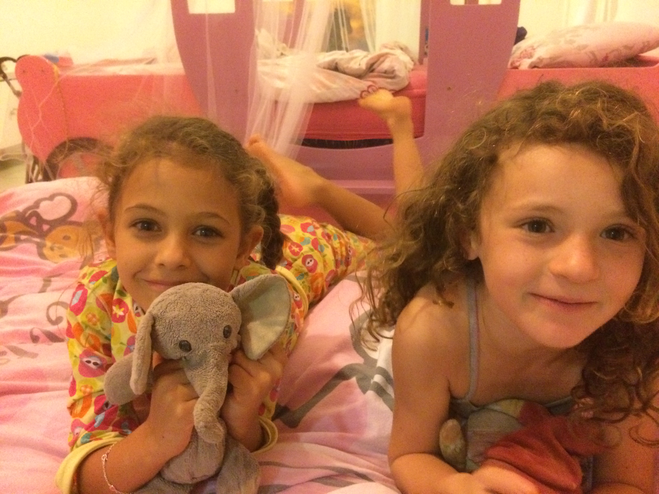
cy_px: 247
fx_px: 552
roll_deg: +1.4
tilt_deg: -21.7
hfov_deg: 61.7
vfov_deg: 48.2
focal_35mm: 29
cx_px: 330
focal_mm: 4.15
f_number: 2.2
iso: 640
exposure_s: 1/17
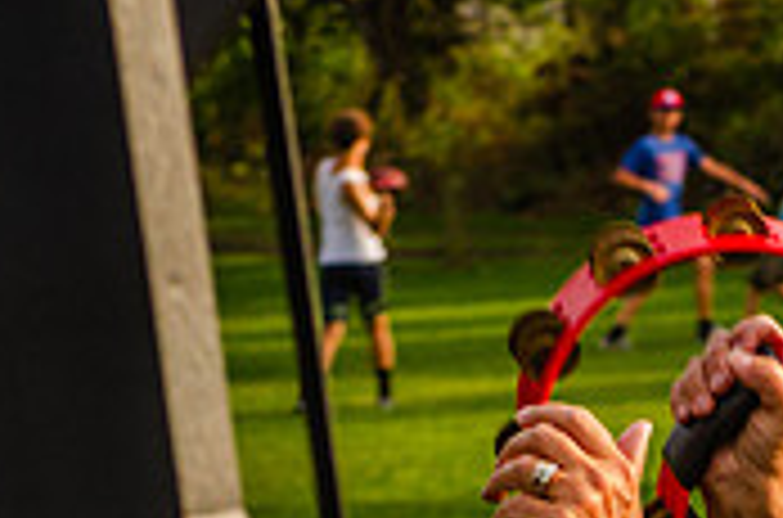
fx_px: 7830
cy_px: 568
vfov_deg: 3.8
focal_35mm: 361
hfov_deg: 5.7
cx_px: 1058
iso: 200
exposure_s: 1/250
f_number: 8
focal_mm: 72
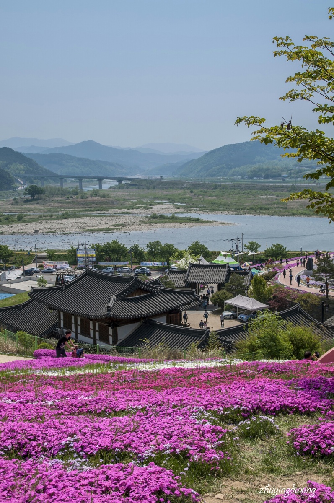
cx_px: 167
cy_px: 252
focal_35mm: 45
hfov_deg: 29.8
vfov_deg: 43.7
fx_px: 628
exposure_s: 1/400
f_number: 8
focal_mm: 30
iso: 100
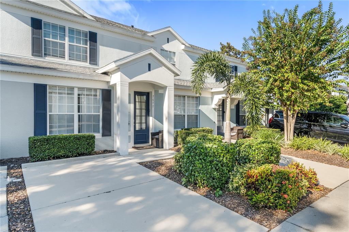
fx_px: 204
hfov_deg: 81.2
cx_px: 174
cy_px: 116
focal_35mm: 21
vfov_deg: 59.5
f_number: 8
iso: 100
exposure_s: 1/8
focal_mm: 21
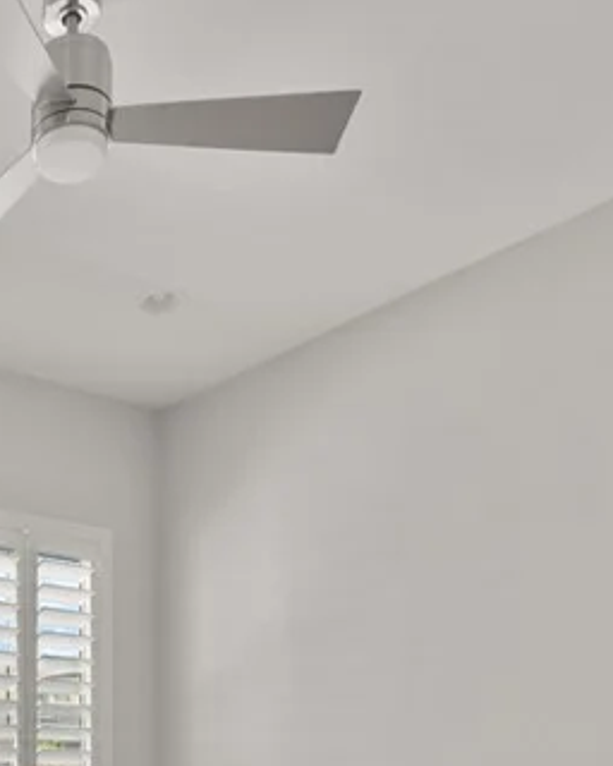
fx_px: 986
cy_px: 801
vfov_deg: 37.1
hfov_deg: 30.2
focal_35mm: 44
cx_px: -93
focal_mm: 14.5
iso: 500
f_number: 8
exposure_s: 1/20
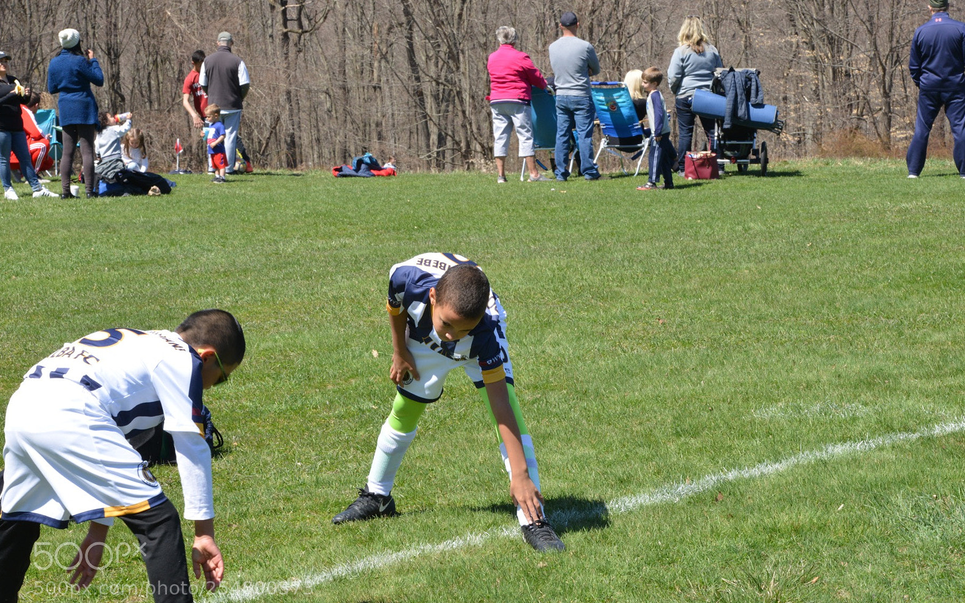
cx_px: 481
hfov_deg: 17.5
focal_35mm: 119
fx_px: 3130
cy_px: 312
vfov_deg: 11.0
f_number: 22
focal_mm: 116
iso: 900
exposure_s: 1/160
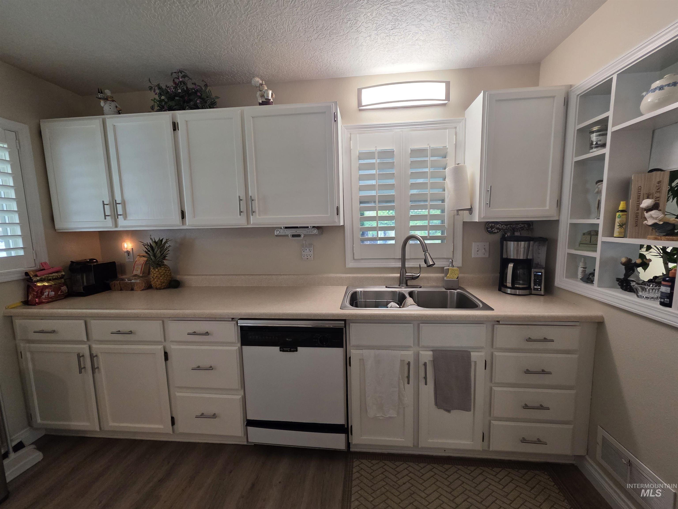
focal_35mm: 13
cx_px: 339
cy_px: 254
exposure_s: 1/120
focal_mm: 2.2
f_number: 1.9
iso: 320
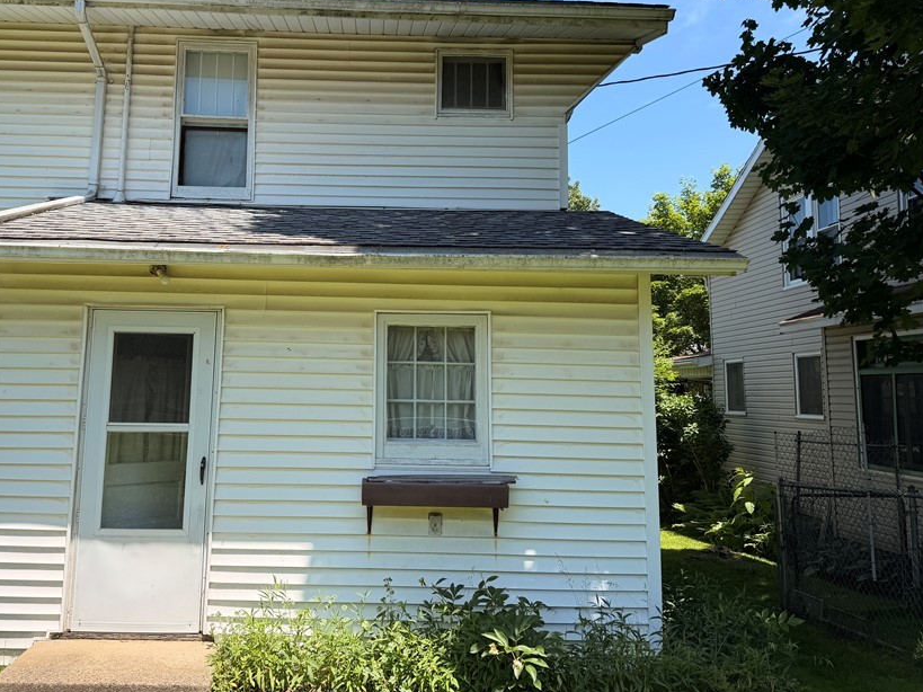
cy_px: 282
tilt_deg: +7.8
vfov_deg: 46.6
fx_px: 800
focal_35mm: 30
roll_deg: -0.5
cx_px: 374
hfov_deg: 59.5
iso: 80
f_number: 1.78
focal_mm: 6.76
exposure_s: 1/2801
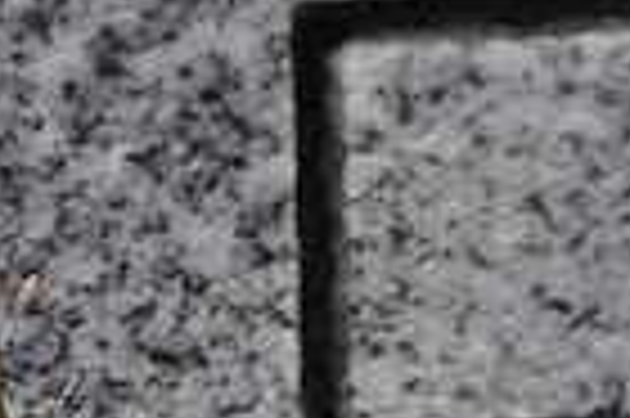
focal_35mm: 652
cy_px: 636
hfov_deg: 3.1
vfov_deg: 2.1
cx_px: -585
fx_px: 11398
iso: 320
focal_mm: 105
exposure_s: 1/125
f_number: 5.6
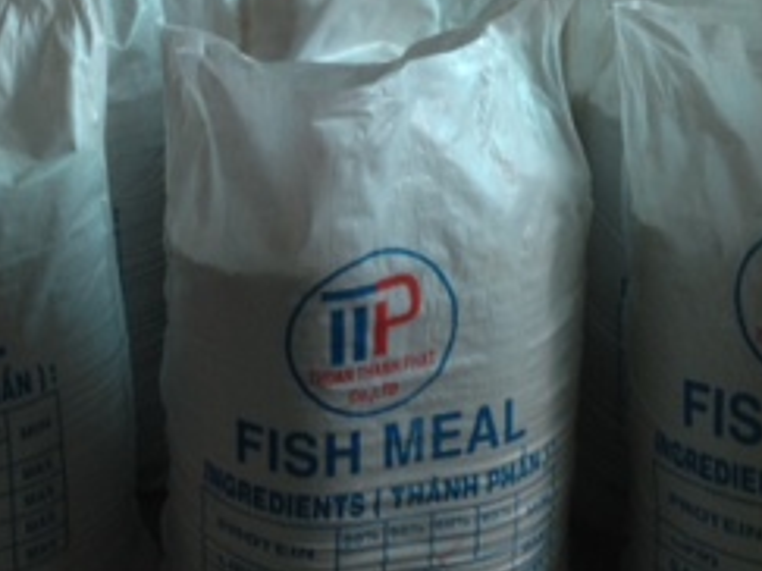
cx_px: 220
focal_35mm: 87
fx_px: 1914
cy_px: 201
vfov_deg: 16.9
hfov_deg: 22.4
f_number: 2.4
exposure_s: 1/20
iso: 64
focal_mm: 4.12
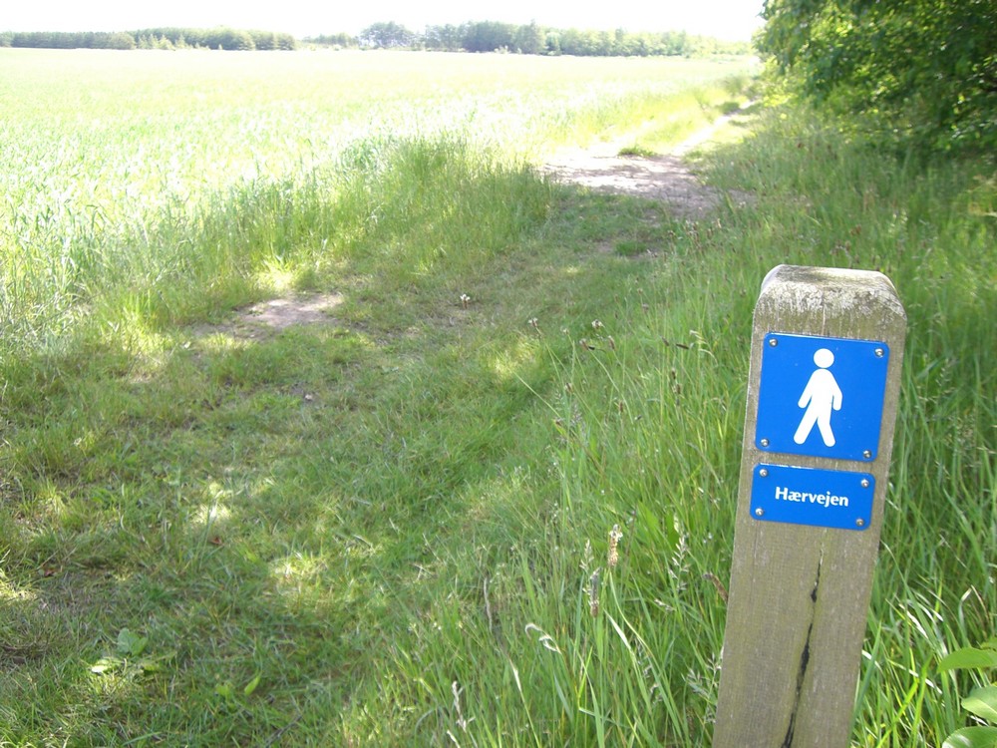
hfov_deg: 49.0
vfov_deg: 37.7
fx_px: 1094
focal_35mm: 38
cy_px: 374
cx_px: 498
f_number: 2.7
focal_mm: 6.2
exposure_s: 1/160
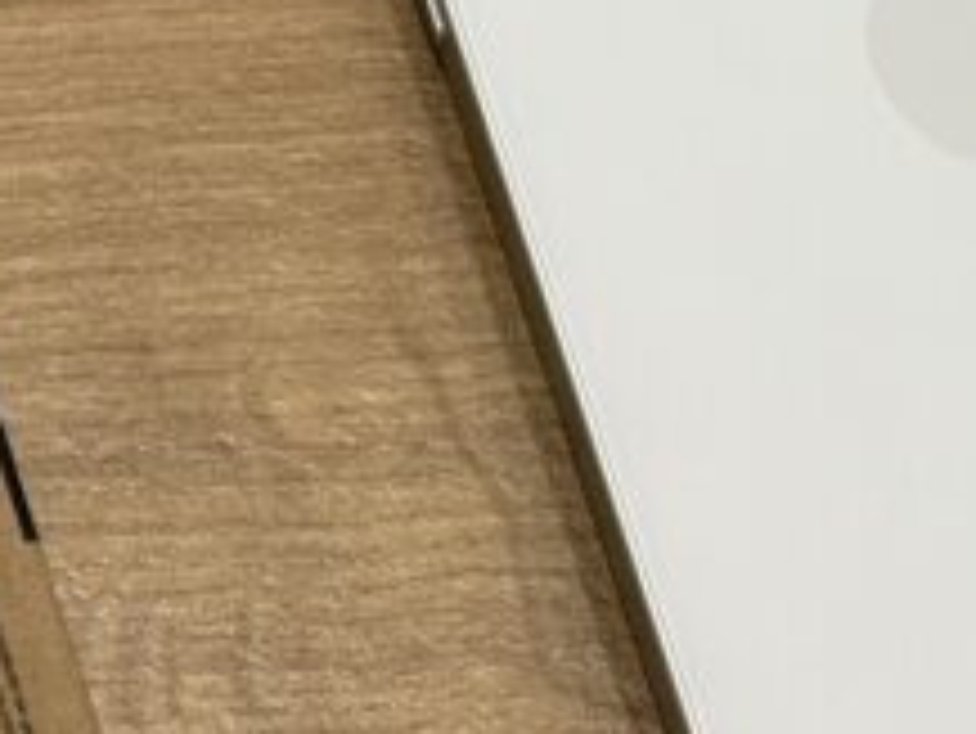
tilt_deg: -71.1
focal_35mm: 226
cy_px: 23
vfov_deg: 6.6
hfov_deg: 8.7
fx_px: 6376
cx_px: -184
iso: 100
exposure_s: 1/71
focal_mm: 6.76
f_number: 1.78
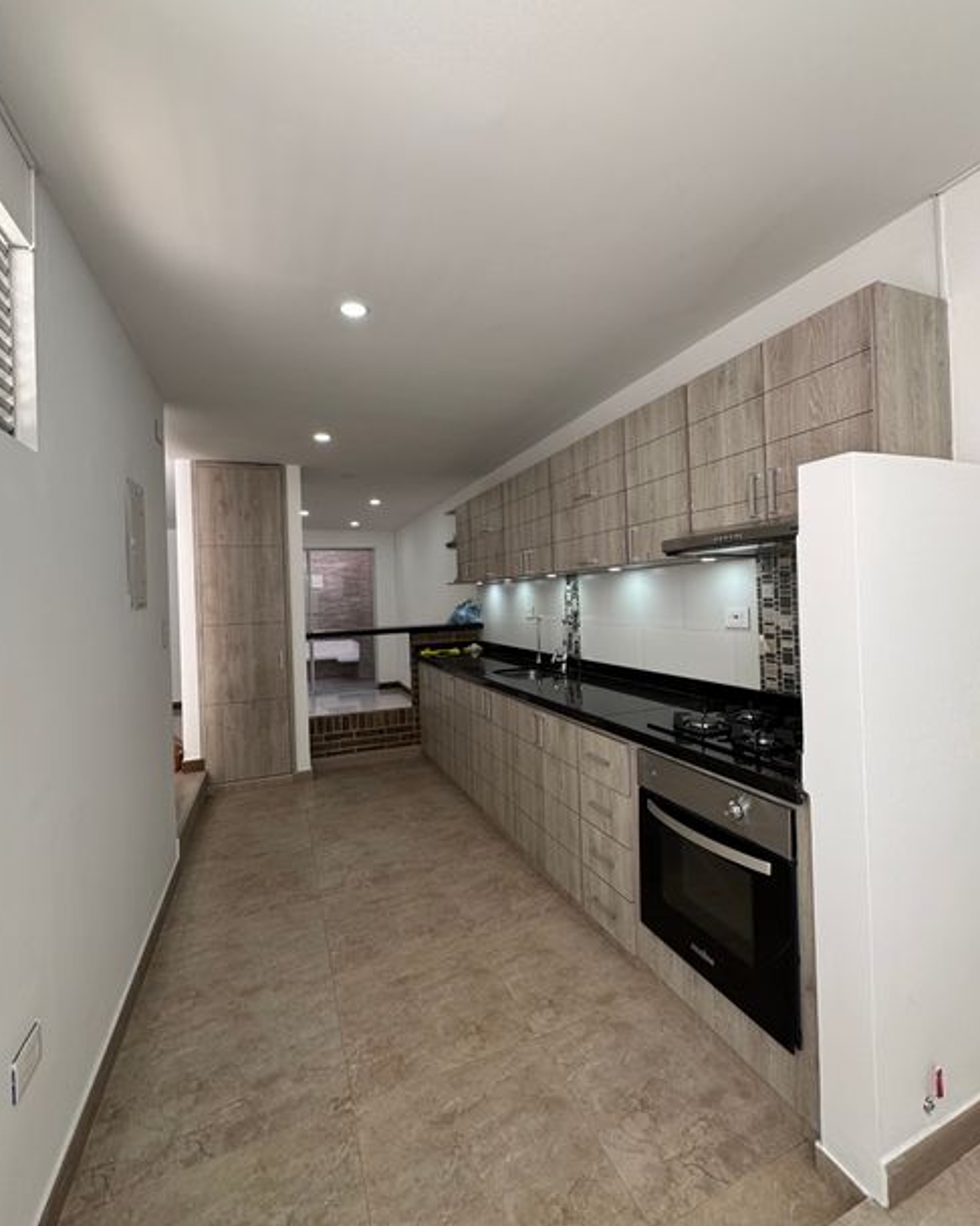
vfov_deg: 96.8
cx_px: 490
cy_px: 592
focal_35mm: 15
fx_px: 544
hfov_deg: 84.0
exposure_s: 1/99
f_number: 2.2
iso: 125
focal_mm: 2.22
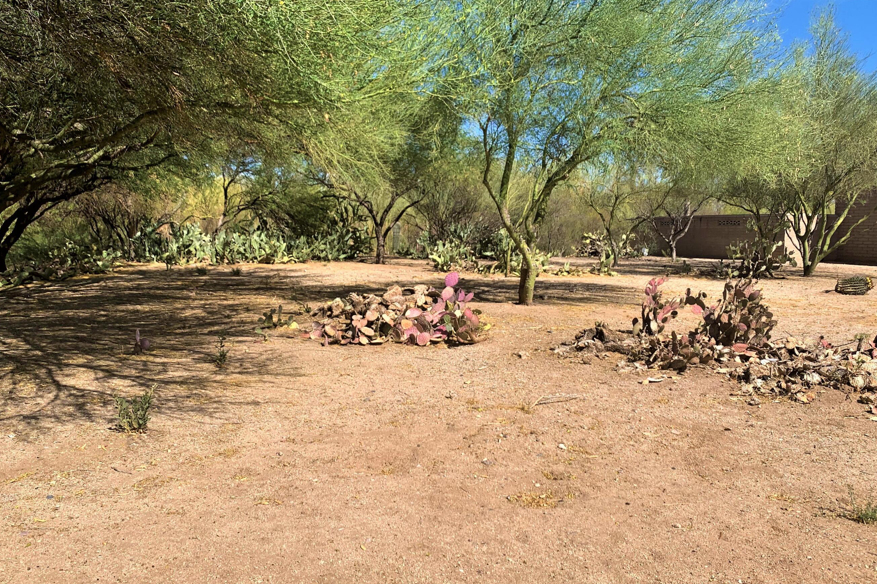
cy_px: 288
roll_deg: -0.7
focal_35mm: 31
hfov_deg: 60.3
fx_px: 755
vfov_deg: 42.3
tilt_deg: -3.0
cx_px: 455
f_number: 1.8
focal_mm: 4.25
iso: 25
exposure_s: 1/2208
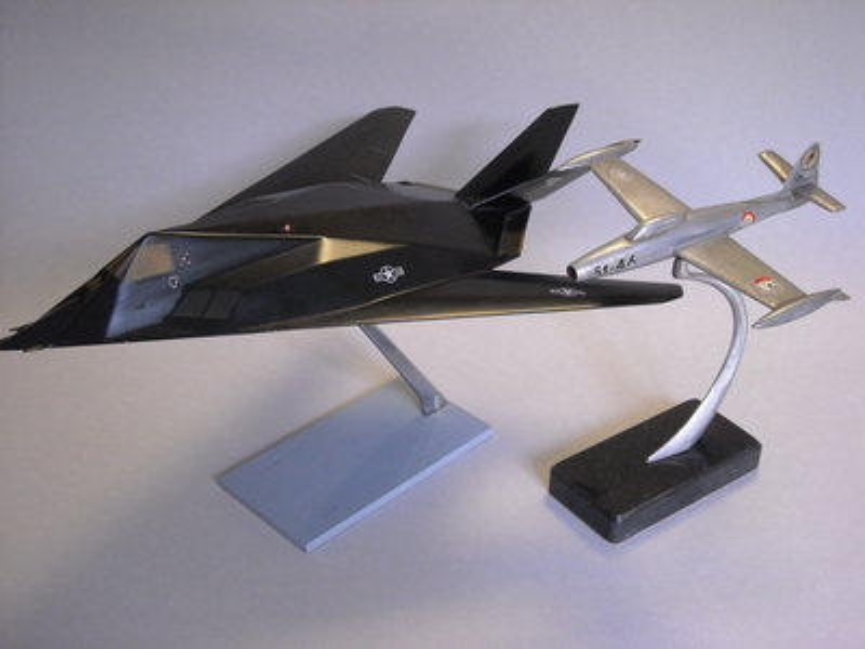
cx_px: 432
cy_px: 324
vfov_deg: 29.7
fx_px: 1224
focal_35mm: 49
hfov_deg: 38.9
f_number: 3.2
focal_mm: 7.92
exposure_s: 1/60
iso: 351
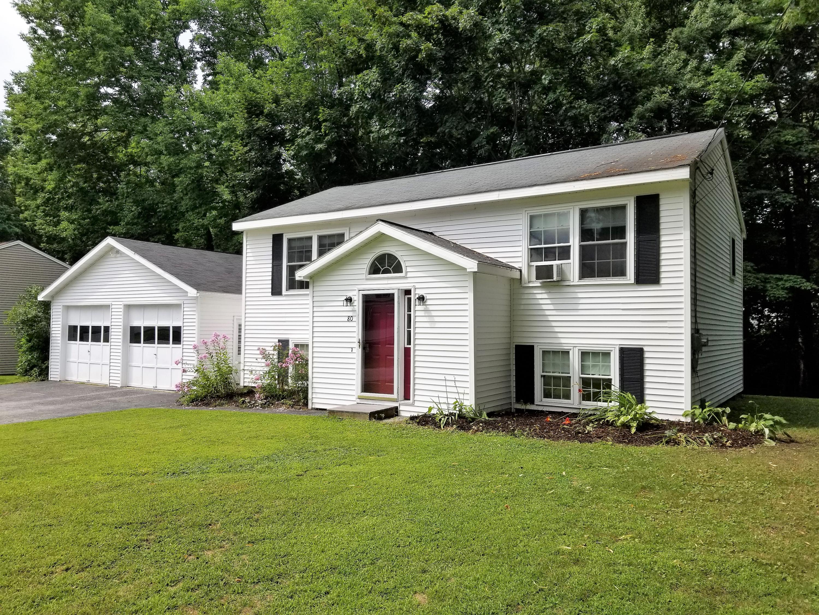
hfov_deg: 67.3
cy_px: 308
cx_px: 410
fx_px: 615
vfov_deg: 53.1
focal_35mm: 26
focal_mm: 4.25
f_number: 1.7
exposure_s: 1/2864
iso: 50
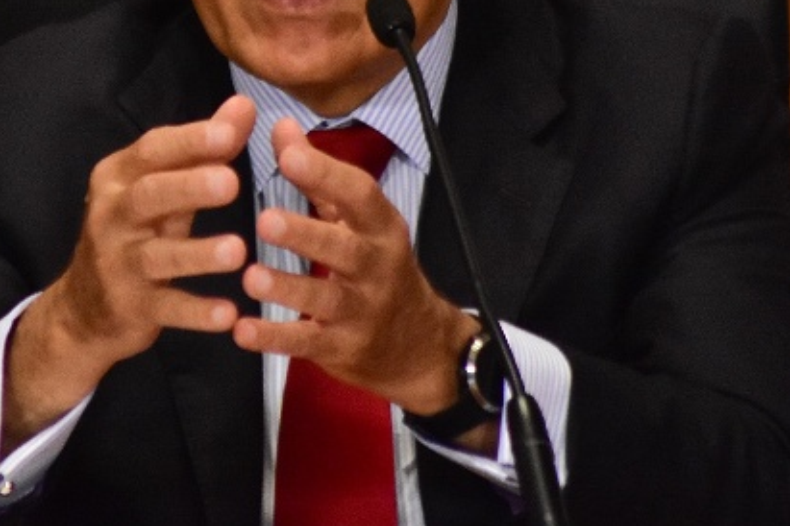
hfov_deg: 2.0
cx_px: 236
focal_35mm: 1010
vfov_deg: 1.4
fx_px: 22162
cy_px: -20
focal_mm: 270
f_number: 5.6
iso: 2500
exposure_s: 1/160
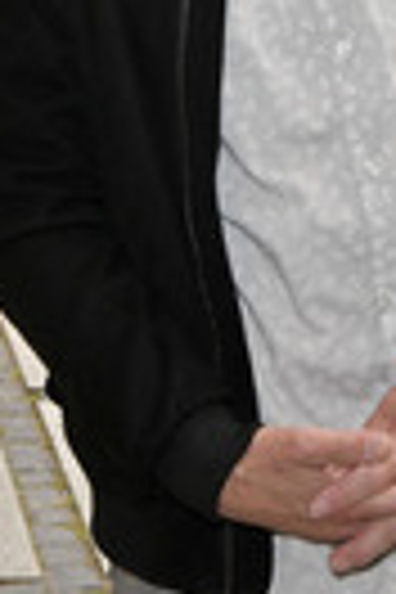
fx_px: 1996
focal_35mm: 121
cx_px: 234
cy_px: 63
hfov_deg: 11.3
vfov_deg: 16.7
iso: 1600
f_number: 6.3
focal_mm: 40
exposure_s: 1/200
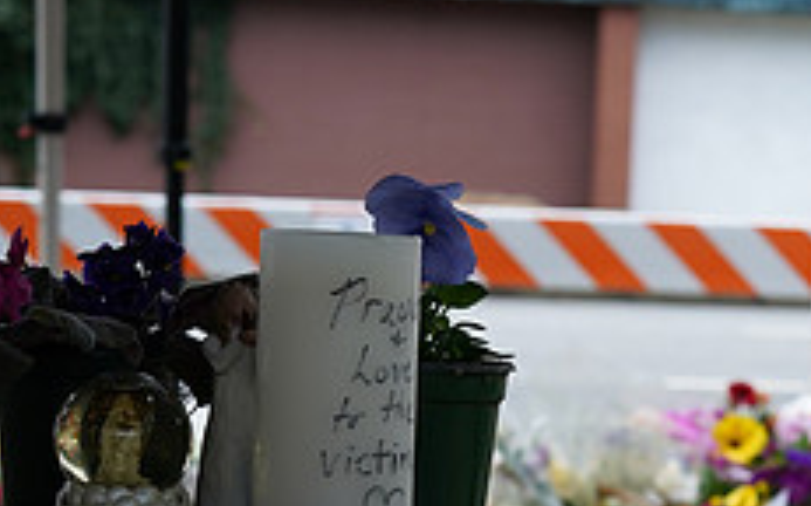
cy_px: 634
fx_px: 2827
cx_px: 674
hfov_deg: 16.2
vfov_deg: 10.0
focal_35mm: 128
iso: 640
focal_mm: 50
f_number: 5.6
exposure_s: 1/125
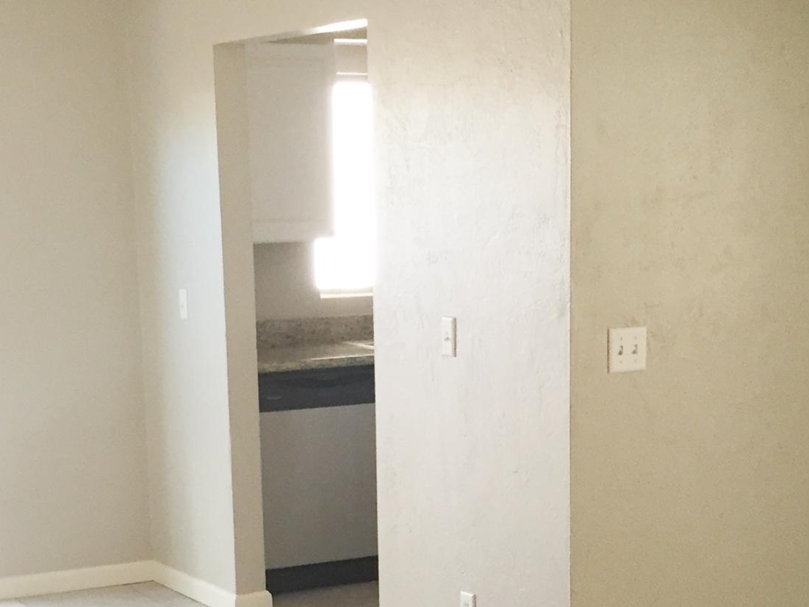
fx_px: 1846
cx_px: 439
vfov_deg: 18.2
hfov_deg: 24.7
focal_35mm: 79
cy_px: 597
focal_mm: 4.15
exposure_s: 1/30
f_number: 2.2
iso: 50
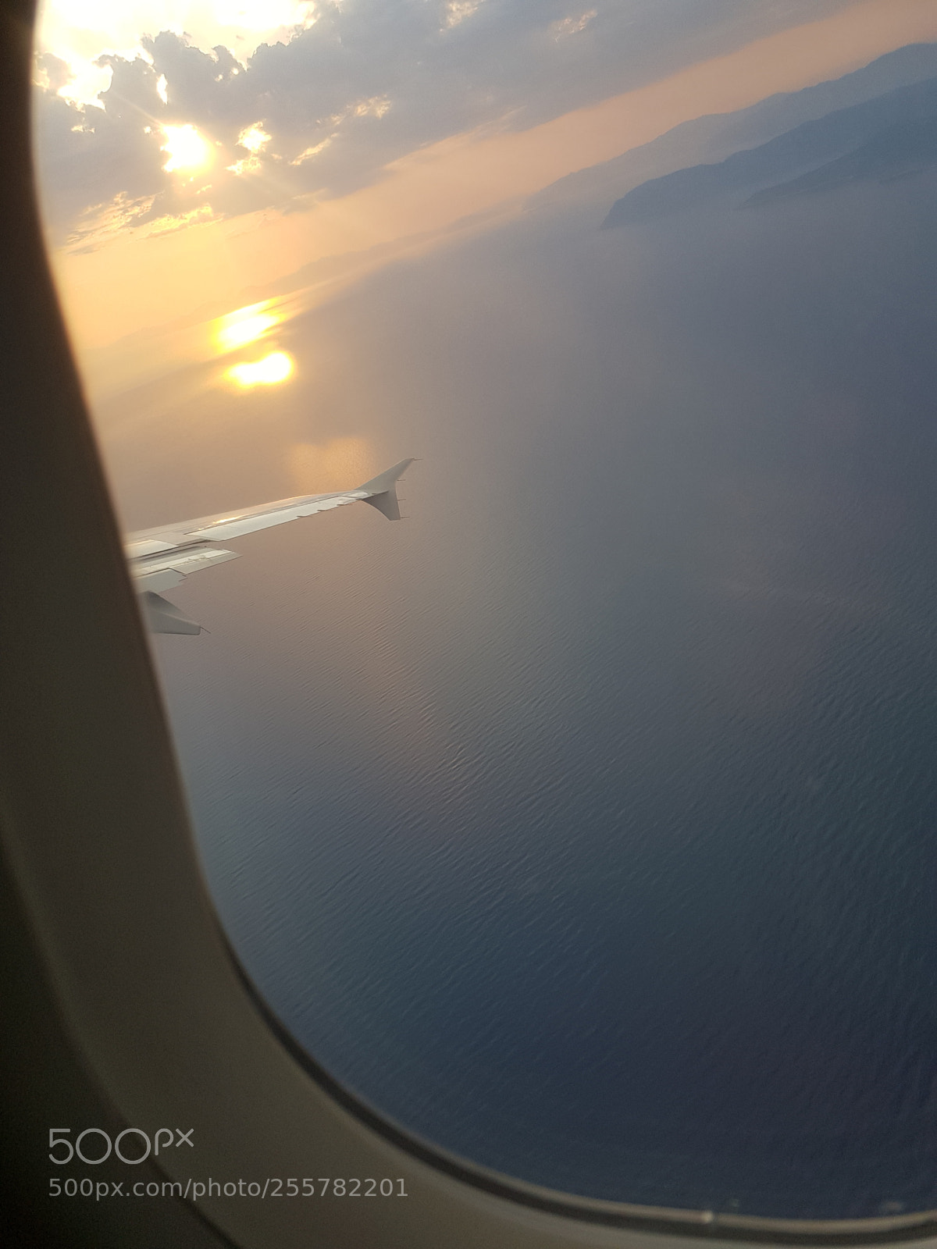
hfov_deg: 53.1
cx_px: 468
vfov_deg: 67.3
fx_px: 938
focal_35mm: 26
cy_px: 624
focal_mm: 4.2
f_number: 1.7
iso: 40
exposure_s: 1/822
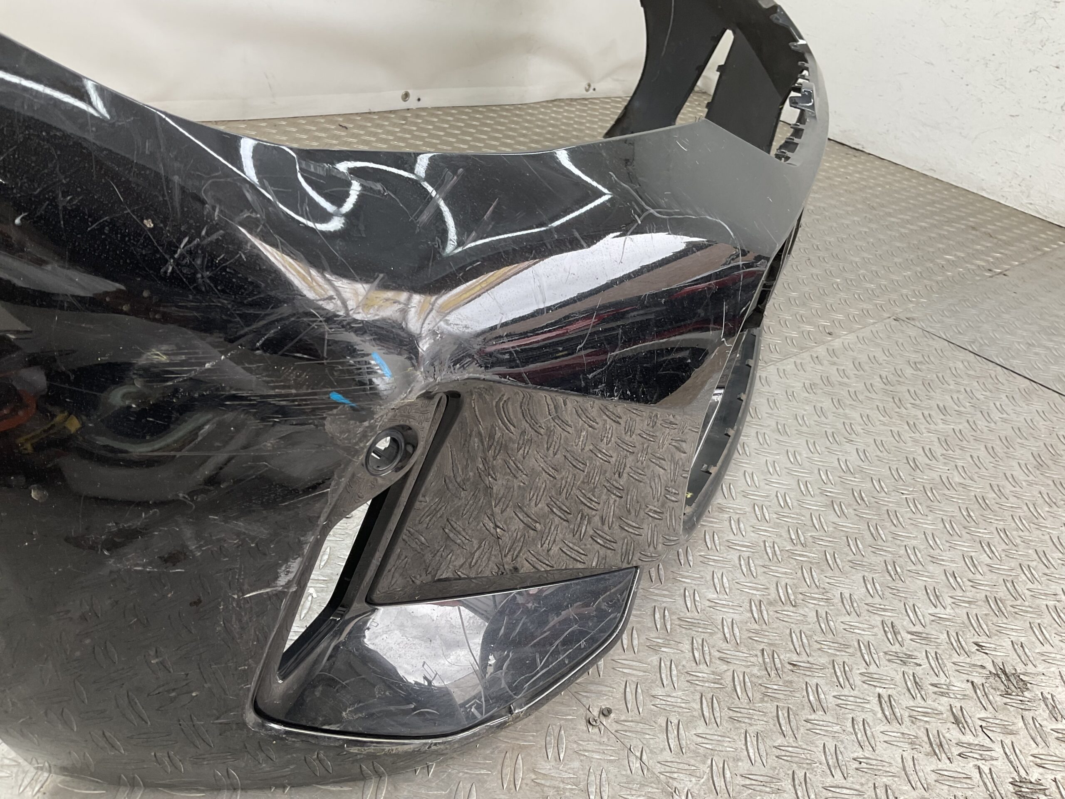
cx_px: 532
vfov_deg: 48.2
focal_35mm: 29
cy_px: 400
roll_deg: -12.0
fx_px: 892
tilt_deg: -30.8
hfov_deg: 61.7
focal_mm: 3
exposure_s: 1/100
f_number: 1.8
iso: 32
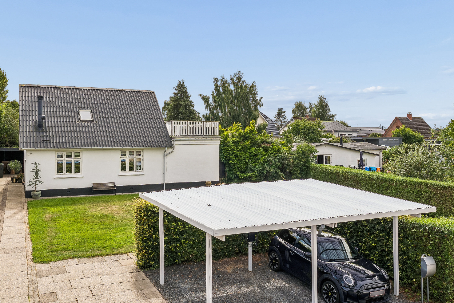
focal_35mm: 32
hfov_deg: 58.7
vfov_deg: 40.9
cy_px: 183
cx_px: 221
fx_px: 404
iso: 200
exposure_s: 1/640
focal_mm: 23
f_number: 8
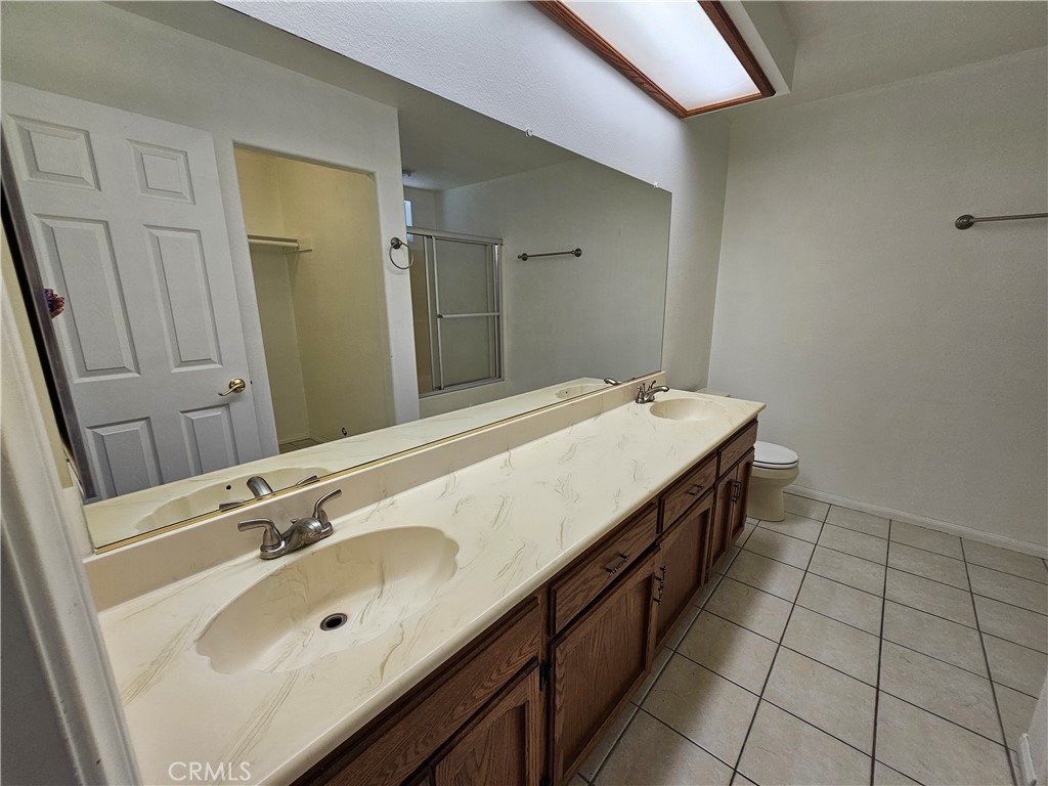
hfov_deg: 106.2
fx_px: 394
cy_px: 393
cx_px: 524
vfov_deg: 89.9
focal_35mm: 13
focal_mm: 2.2
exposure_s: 1/60
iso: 80
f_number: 2.2
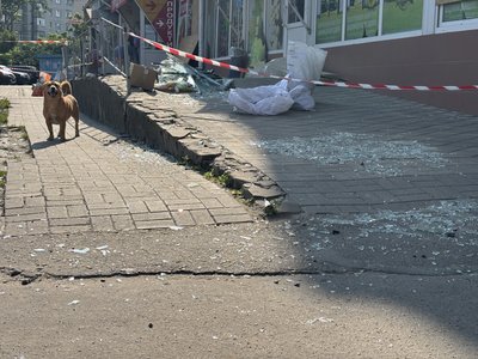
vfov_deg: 28.0
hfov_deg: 36.8
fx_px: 718
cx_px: 239
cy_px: 180
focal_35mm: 52
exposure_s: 1/2639
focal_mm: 5.96
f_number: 1.6
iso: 32
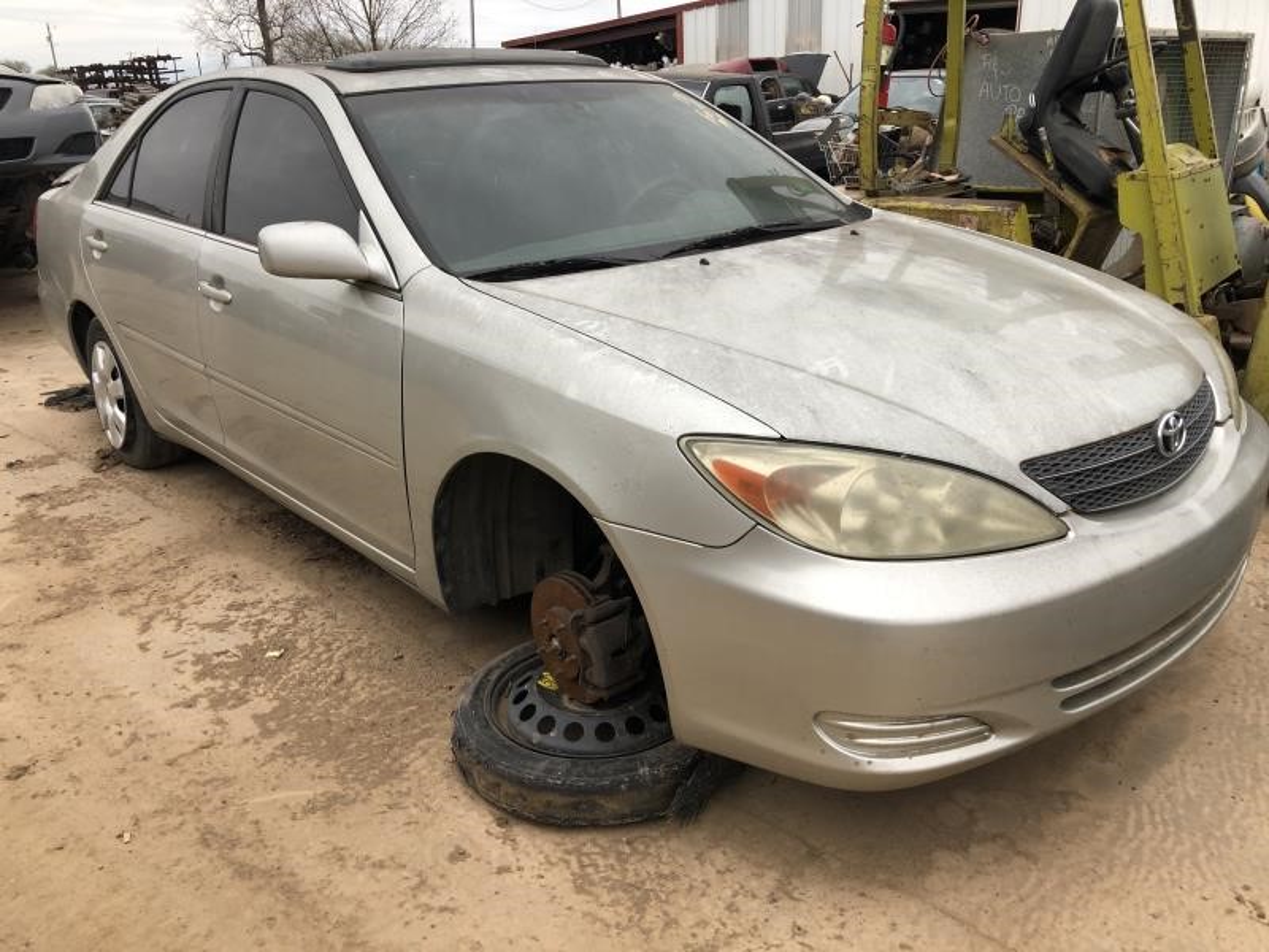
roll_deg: +0.9
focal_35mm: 28
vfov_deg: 49.7
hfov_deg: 63.4
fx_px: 1026
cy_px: 476
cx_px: 634
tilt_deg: -20.7
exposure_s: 1/40
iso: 20
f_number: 1.8
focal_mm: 3.99
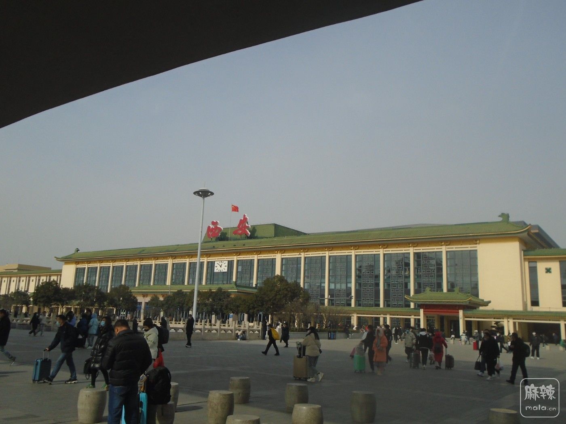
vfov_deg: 45.4
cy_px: 212
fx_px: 507
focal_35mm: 31
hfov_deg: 58.4
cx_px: 283
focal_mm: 5.5
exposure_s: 1/320
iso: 100
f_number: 8.8
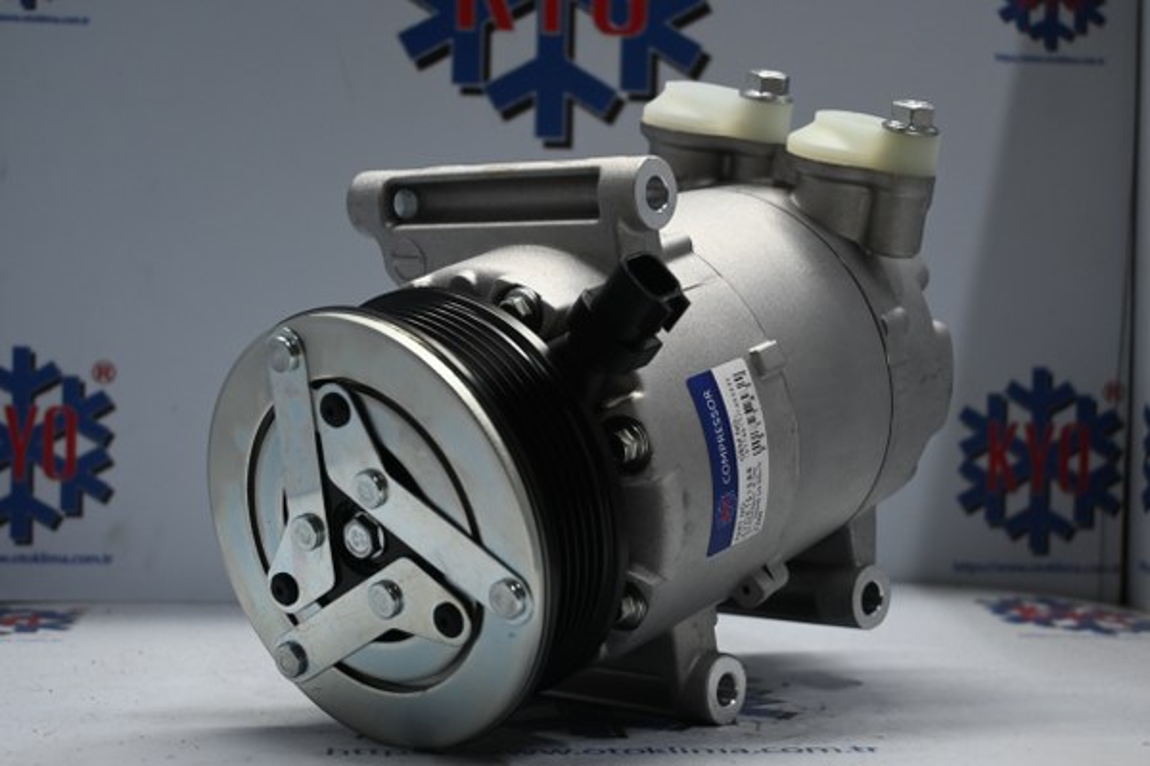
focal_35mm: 62
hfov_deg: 32.6
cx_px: 575
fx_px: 1964
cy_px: 383
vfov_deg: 22.1
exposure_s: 1/60
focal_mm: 41
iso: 720
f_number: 5.6
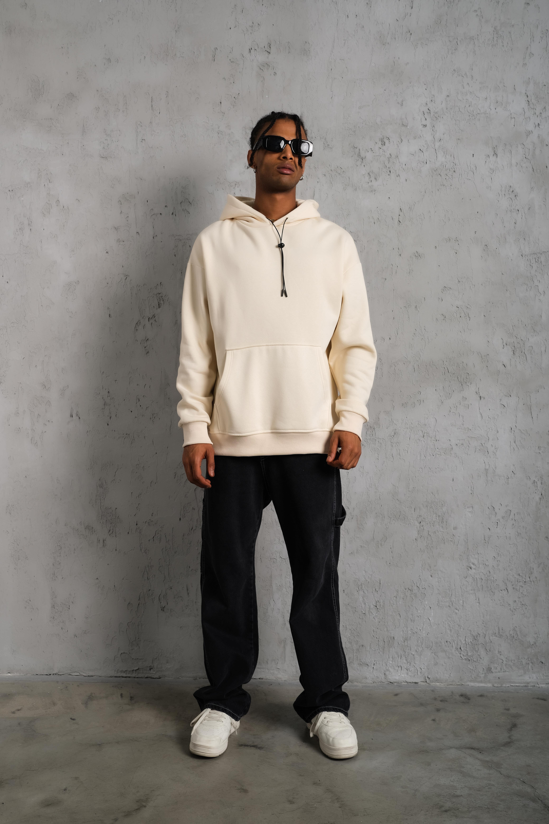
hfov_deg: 37.9
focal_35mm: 35
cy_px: 412
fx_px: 801
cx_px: 274
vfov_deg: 54.4
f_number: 5
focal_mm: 23
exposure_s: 1/160
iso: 160
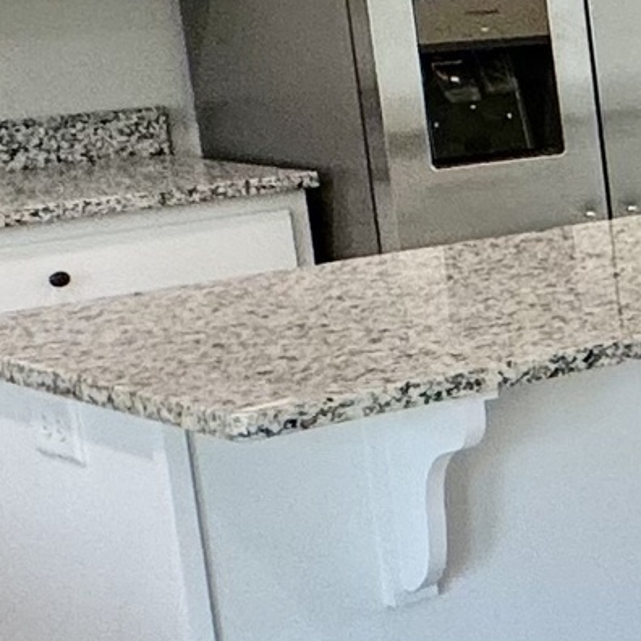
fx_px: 2011
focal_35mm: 96
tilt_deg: -10.1
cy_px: 178
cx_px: 1891
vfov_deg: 18.0
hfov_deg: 11.4
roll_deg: +0.9
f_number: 2.2
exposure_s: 1/120
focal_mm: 2.22
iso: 64
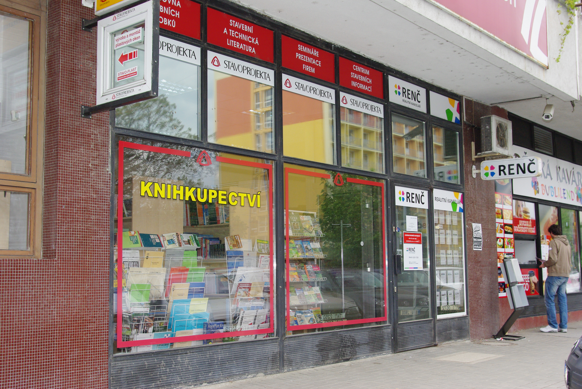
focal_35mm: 42
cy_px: 194
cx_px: 291
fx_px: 680
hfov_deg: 46.3
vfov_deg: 32.0
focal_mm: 28
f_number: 8
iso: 400
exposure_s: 1/180
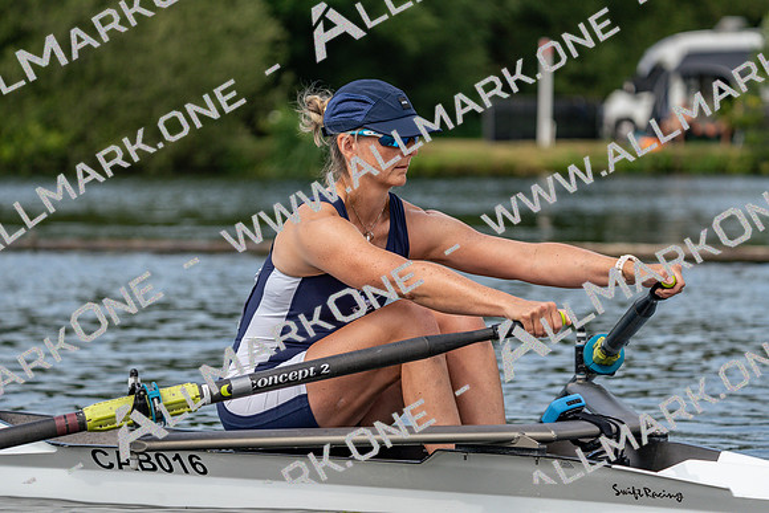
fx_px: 4273
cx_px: 384
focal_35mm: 200
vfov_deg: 6.9
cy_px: 256
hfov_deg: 10.3
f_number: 5.6
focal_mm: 200
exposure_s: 1/1600
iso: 400
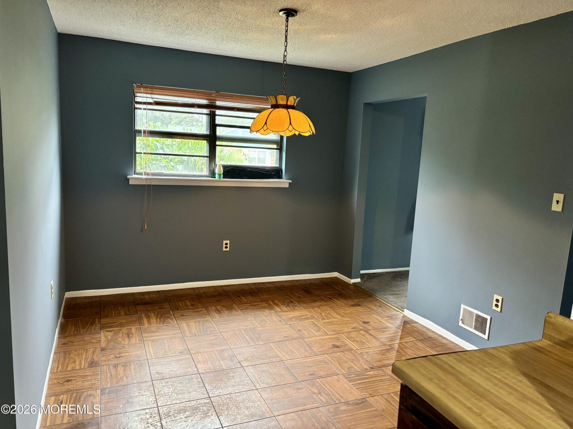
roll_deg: -2.5
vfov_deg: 53.1
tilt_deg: -8.2
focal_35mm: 26
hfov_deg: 67.3
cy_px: 214
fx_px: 430
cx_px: 286
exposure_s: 1/60
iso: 500
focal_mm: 5.96
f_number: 1.6
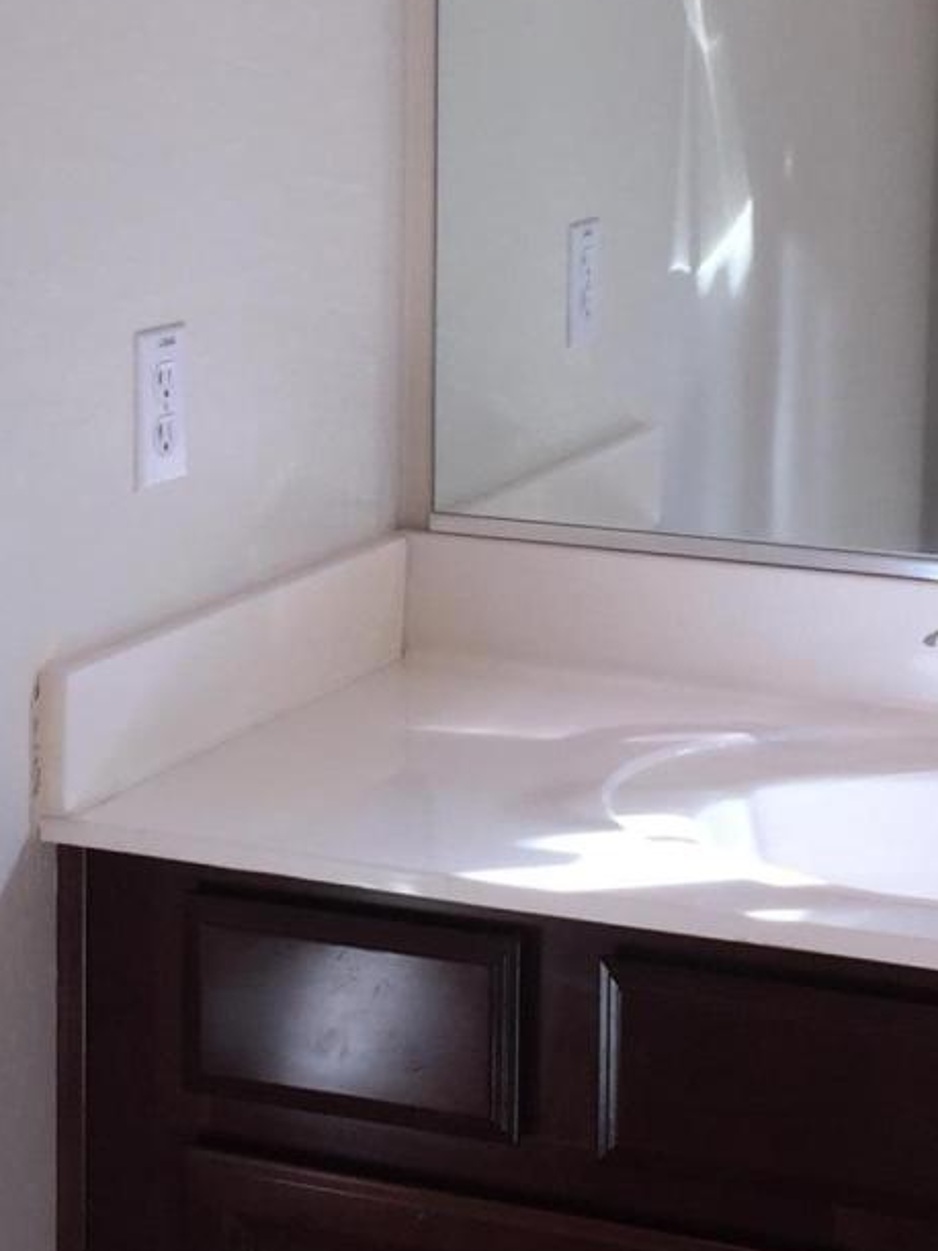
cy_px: 414
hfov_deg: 15.5
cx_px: 582
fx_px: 3434
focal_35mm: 95
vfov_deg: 20.6
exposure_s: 1/78
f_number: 2.2
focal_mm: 4.15
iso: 32
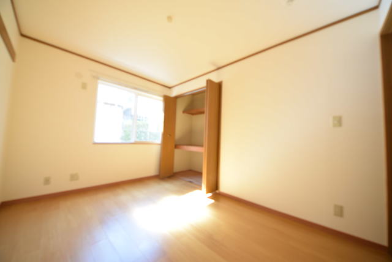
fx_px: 131
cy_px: 131
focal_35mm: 12
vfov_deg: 90.1
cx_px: 196
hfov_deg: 112.6
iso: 200
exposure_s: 1/13
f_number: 4.5
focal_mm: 8
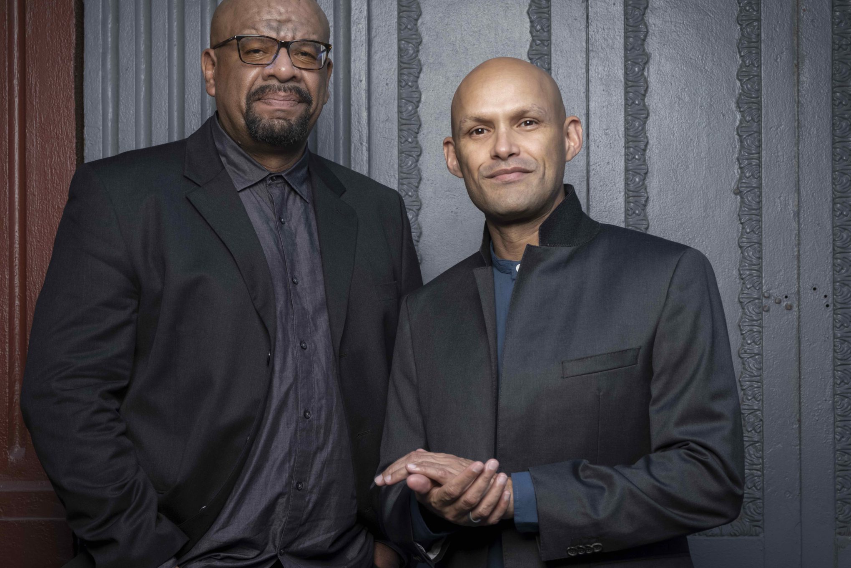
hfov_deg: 33.3
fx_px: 1418
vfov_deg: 22.6
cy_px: 307
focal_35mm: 60
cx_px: 361
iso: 800
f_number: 8
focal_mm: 58.6
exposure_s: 1/30
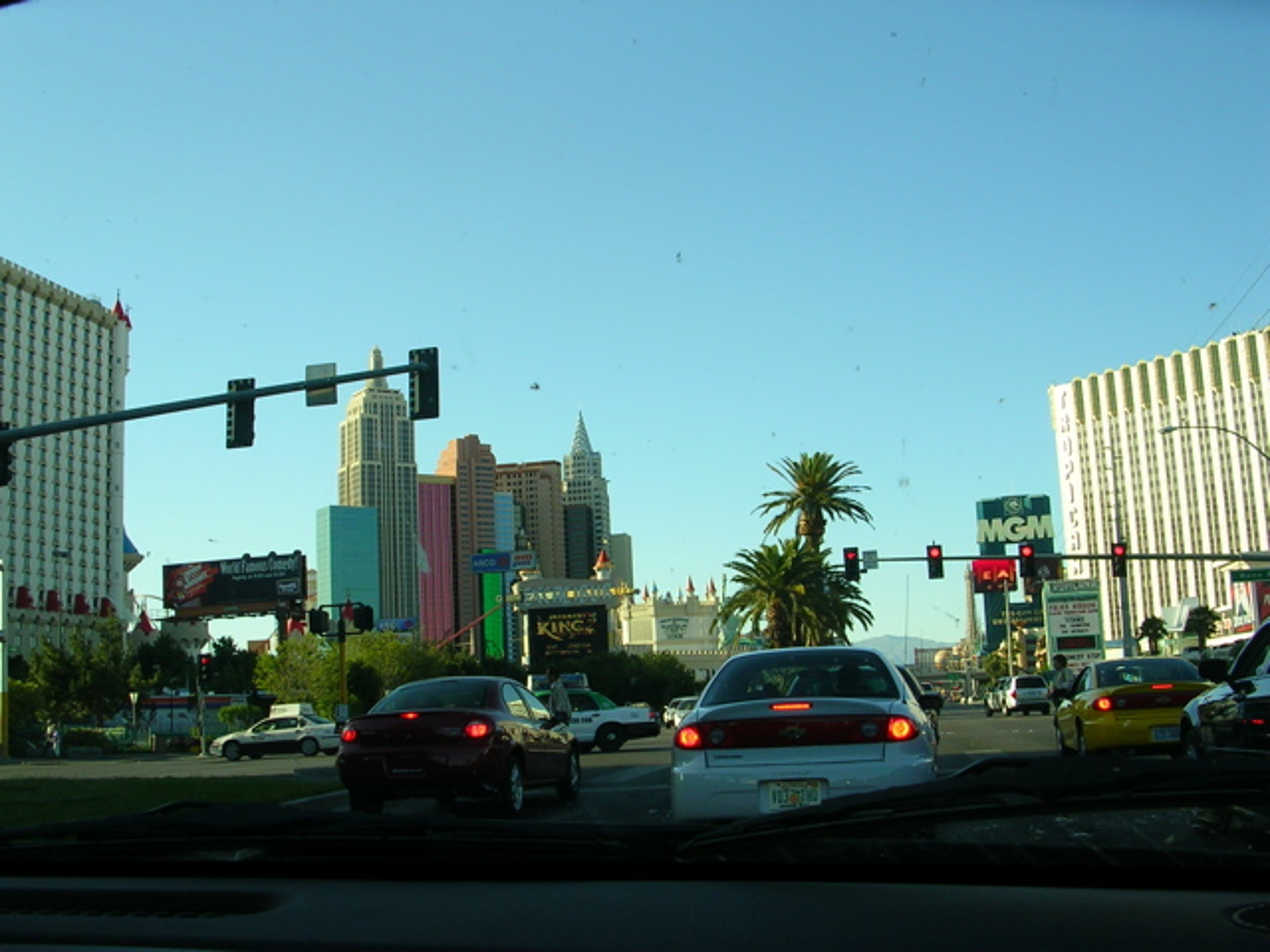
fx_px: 1394
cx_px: 635
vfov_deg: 37.7
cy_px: 476
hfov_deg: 49.0
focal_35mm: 38
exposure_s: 1/147
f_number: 5.6
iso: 50
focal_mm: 5.8
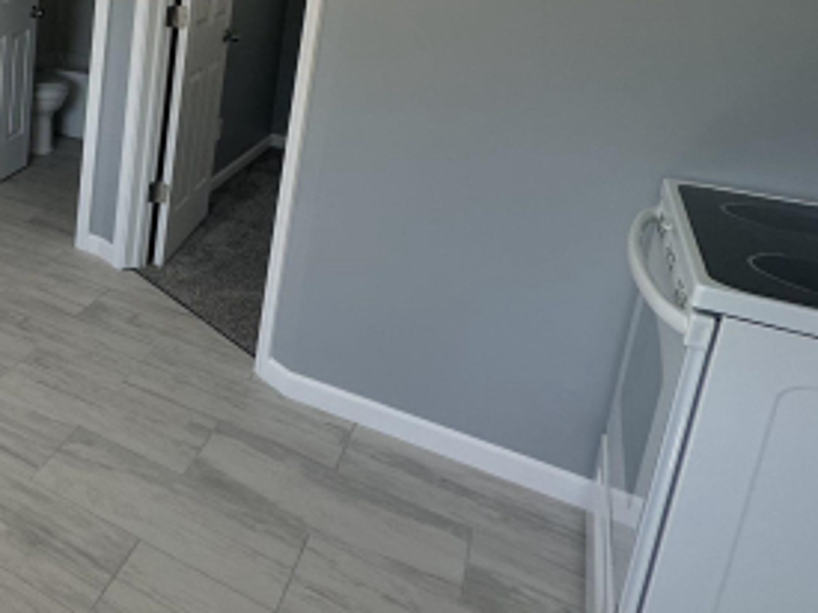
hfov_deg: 39.7
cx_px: -150
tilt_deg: -11.8
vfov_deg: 39.1
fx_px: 803
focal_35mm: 34
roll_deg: -1.4
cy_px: 71
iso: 100
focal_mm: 2.22
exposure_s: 1/99
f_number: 2.2
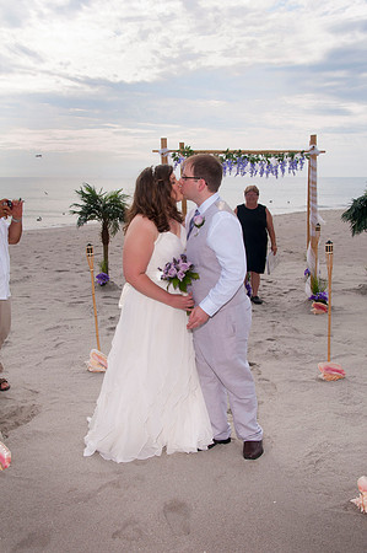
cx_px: 184
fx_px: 598
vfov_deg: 49.6
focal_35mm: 39
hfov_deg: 34.1
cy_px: 276
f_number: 10
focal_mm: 26
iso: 100
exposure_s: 1/250
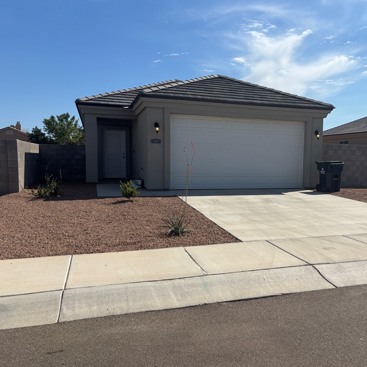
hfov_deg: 47.5
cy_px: 195
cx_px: 251
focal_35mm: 34
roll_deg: -0.1
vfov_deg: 48.4
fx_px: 408
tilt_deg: -5.9
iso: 50
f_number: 1.6
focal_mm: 5.96
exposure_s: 1/5952
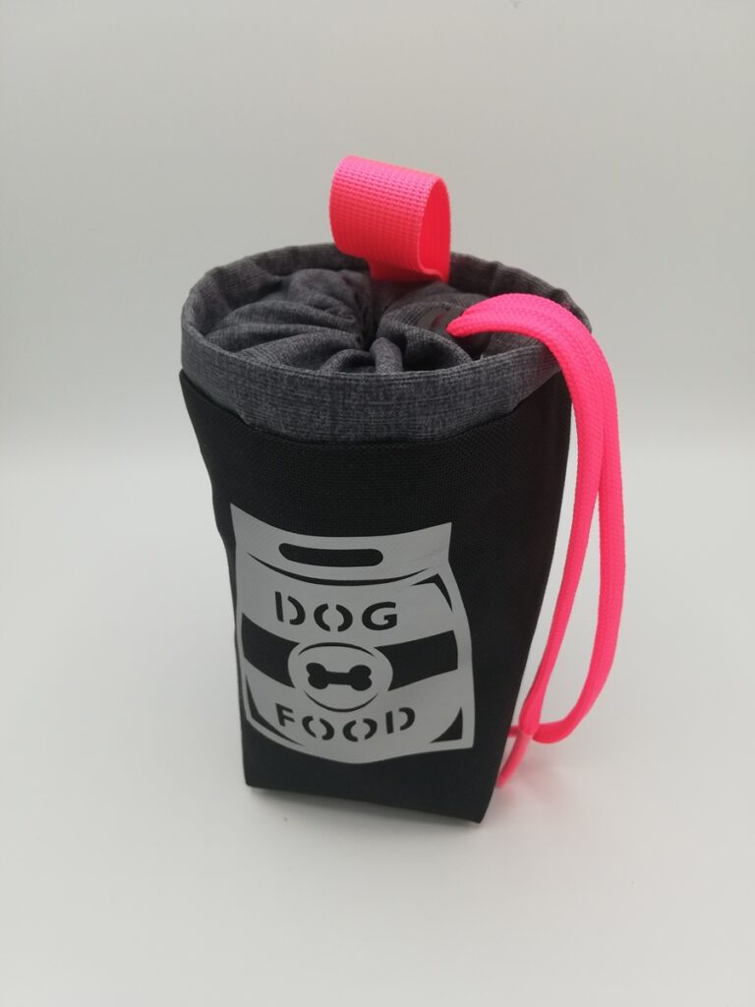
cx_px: 378
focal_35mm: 26
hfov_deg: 53.1
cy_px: 504
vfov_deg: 67.3
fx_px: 756
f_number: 2.2
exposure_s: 1/153
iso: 50
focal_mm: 3.81
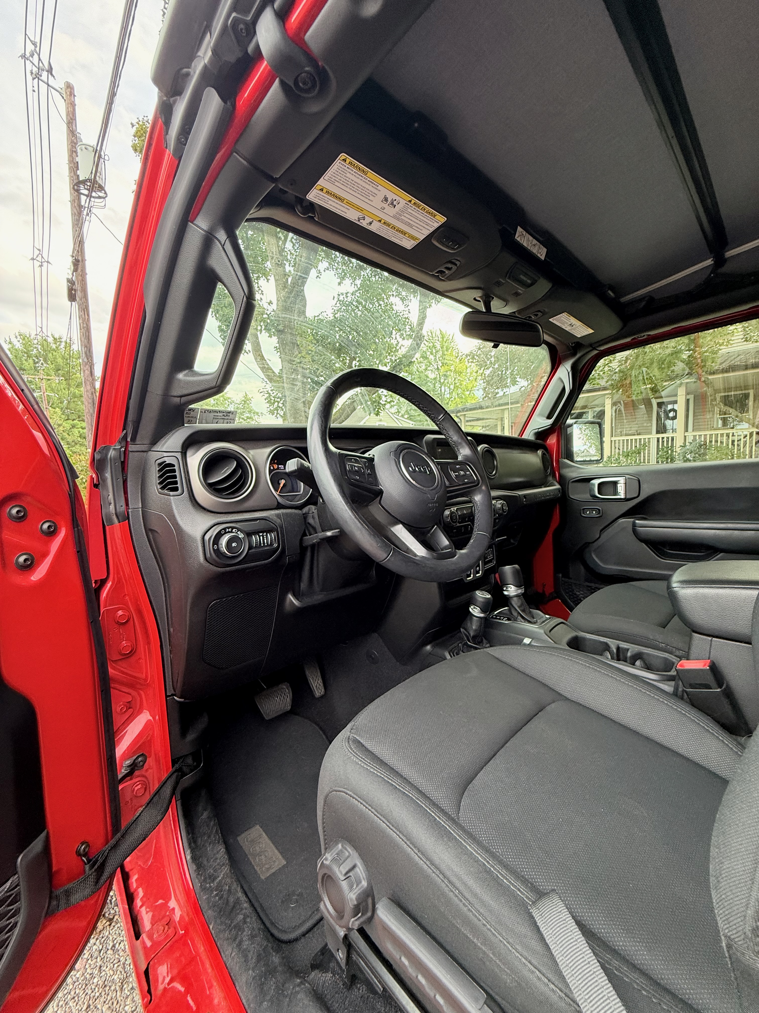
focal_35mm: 14
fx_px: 409
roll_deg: +2.7
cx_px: 380
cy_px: 506
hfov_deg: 85.7
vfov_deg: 102.1
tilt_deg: -4.7
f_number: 2.2
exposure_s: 1/99
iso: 160
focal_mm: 2.22
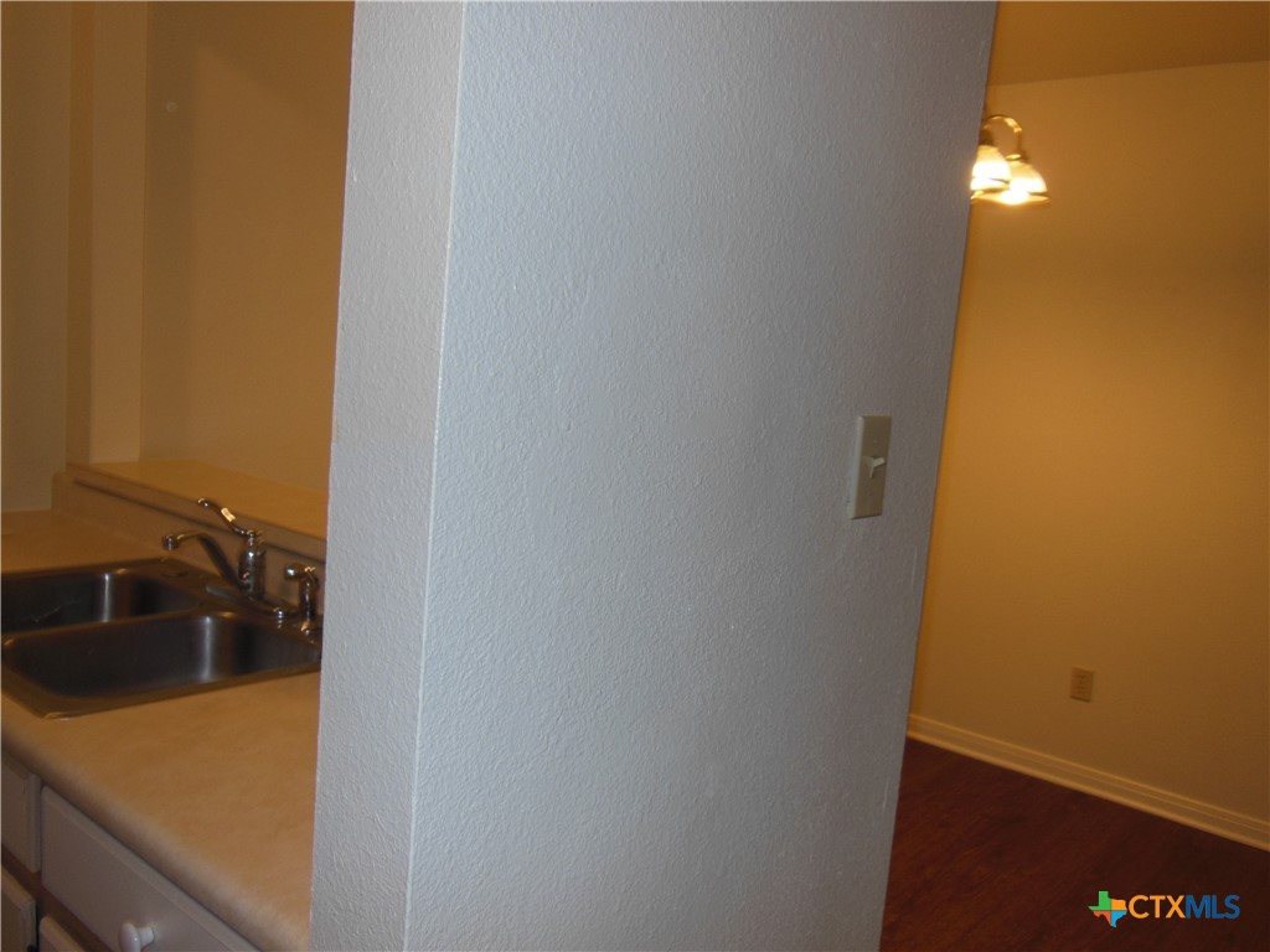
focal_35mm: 29
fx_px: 1064
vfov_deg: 48.2
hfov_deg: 61.7
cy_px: 476
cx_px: 635
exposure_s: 1/25
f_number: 3.7
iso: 125
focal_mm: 5.2
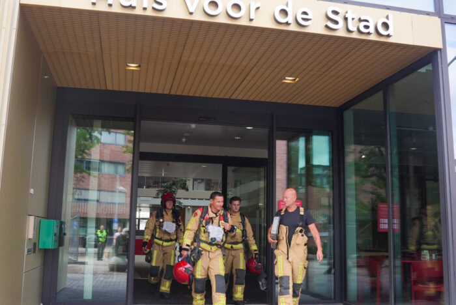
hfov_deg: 53.1
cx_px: 228
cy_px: 152
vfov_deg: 36.9
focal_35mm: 36
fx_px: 456
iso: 320
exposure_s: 1/160
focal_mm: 24
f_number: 6.3
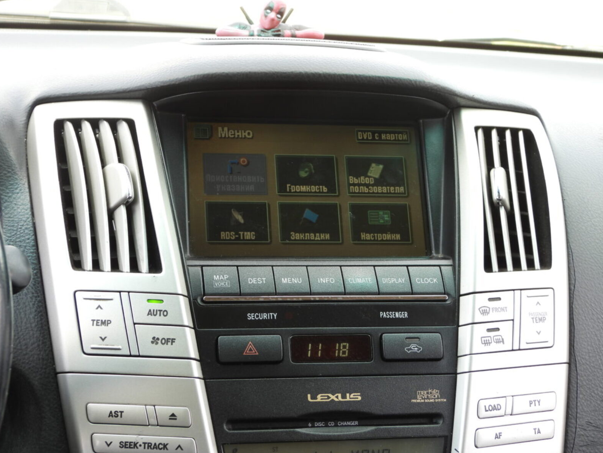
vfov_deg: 19.4
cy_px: 226
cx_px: 301
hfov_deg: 25.7
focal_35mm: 76
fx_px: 1324
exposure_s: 1/80
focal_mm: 13.5
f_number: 3.5
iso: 100
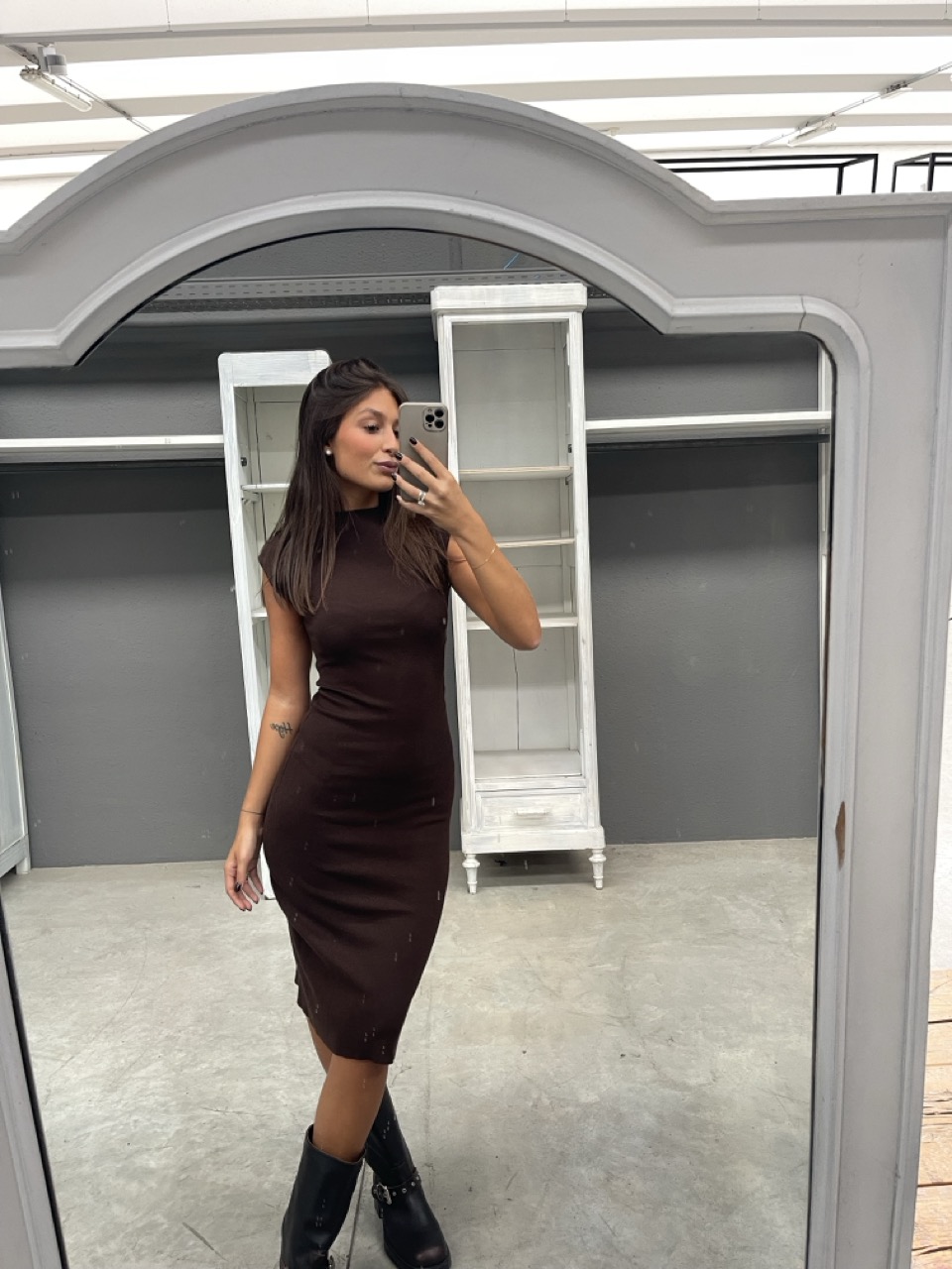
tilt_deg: -19.3
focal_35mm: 25
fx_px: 917
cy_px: 634
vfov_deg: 69.4
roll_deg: +1.6
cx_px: 476
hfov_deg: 54.9
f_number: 1.6
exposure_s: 1/94
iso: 125
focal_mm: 5.1
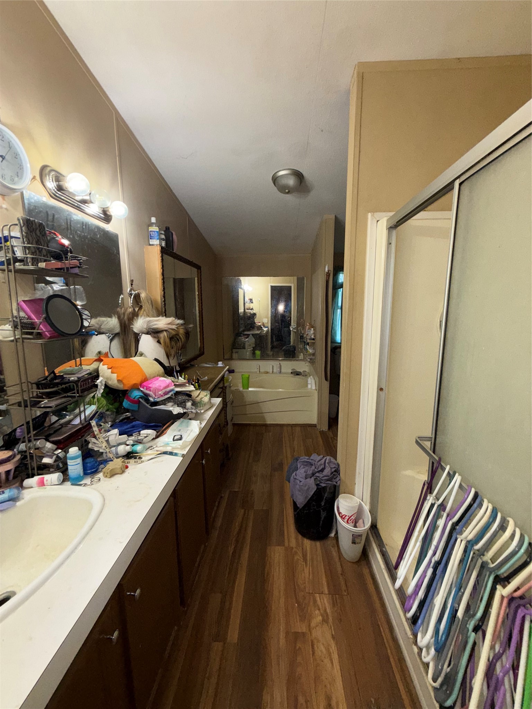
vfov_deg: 102.1
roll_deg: +0.3
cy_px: 354
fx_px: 287
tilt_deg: -8.5
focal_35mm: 14
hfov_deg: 85.7
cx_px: 266
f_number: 2.2
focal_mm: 2.22
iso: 80
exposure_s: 1/81
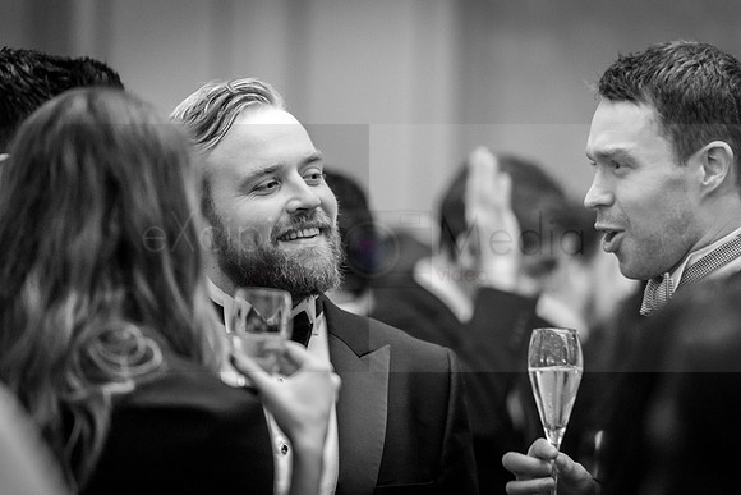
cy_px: 234
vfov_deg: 6.5
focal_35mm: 211
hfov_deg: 9.7
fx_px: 4350
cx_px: 391
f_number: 2.8
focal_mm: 200
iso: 6400
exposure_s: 1/60
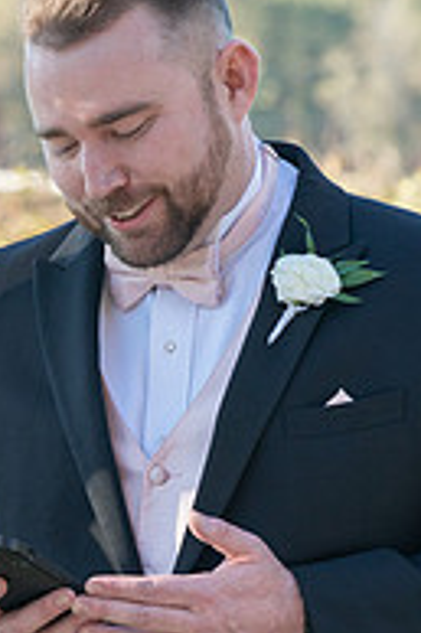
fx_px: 5693
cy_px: 470
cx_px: -148
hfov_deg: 4.2
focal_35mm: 324
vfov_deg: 6.4
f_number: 5.6
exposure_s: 1/320
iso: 500
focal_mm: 106
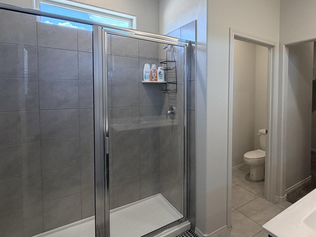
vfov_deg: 60.8
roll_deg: -0.3
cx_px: 233
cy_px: 99
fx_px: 201
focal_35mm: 22
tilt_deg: -2.4
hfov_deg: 71.7
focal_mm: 2.22
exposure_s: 1/120
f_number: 2.2
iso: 250
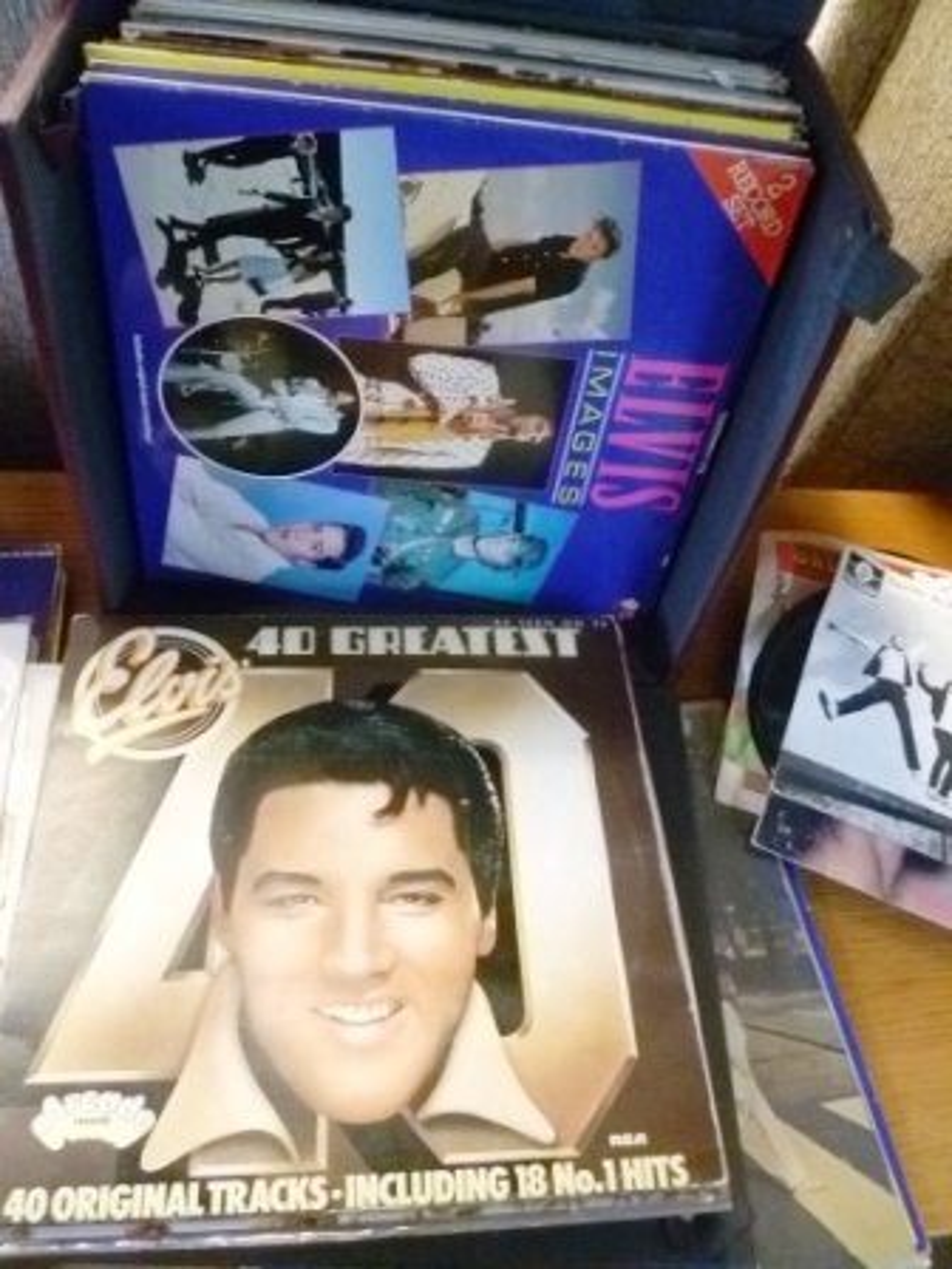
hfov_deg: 49.7
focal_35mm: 28
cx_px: 476
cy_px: 634
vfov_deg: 63.4
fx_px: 1027
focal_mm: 5
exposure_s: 1/30
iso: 800
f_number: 2.8
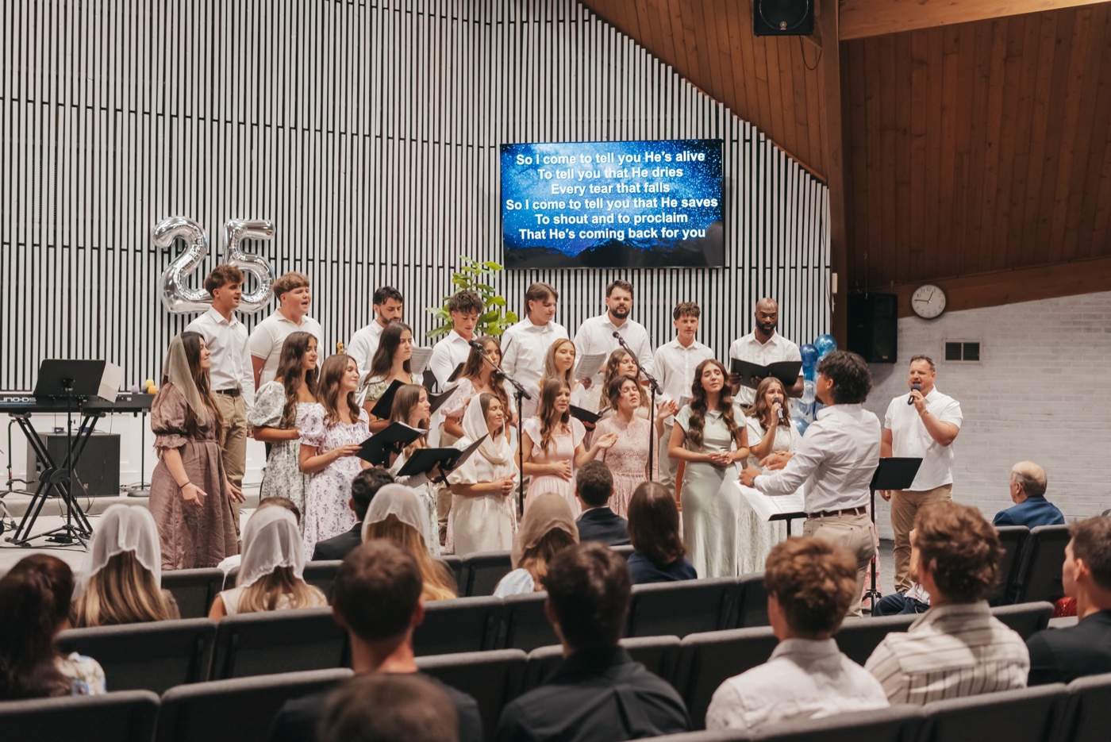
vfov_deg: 27.0
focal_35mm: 50
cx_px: 556
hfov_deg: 39.6
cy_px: 371
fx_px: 1544
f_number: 2.8
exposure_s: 1/80
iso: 800
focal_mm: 50
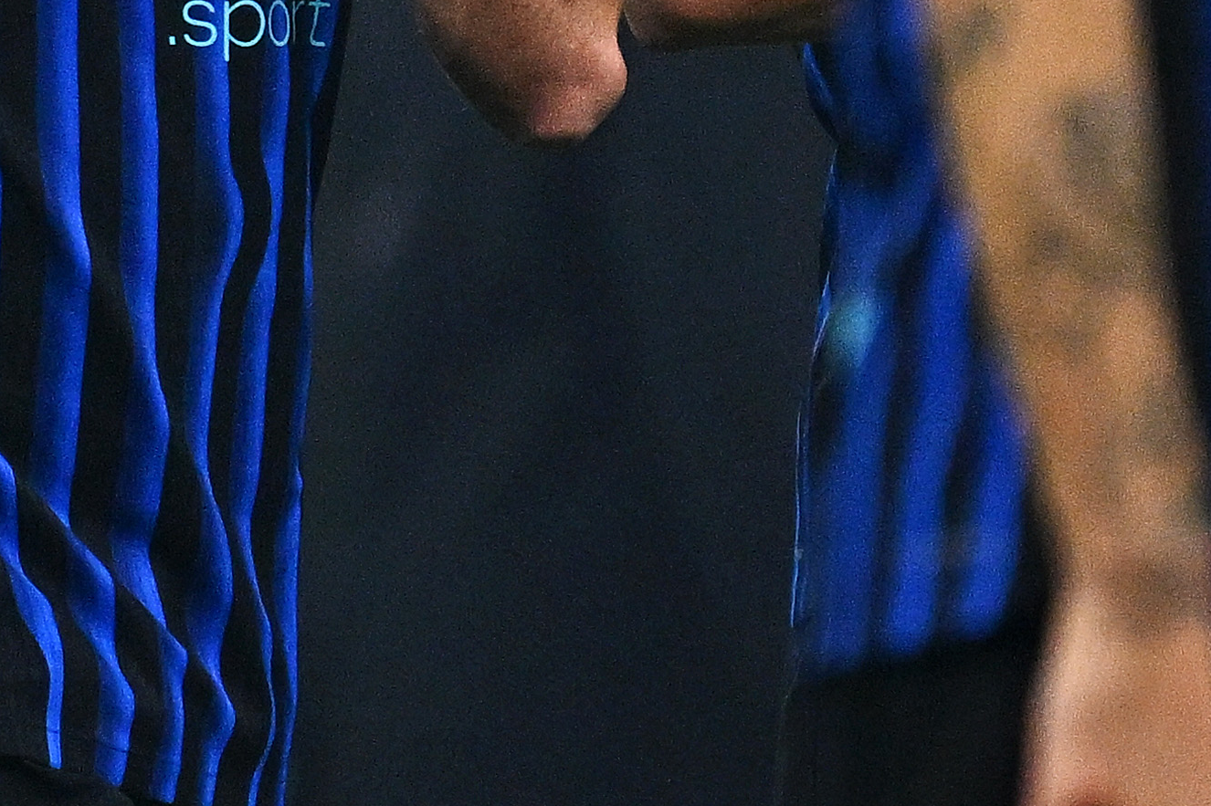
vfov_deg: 0.4
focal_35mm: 3417
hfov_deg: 0.6
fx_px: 114895
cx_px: 167
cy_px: -466
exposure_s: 1/1600
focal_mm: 560
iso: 3200
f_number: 4
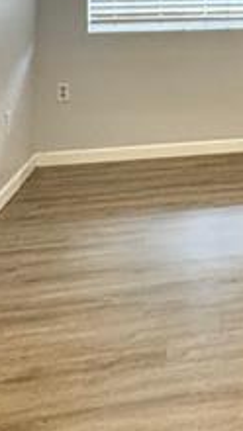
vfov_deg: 26.3
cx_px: 417
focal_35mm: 71
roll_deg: +1.1
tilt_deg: +4.5
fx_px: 812
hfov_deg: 15.1
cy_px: -94
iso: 250
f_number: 2.2
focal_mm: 2.22
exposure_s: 1/60
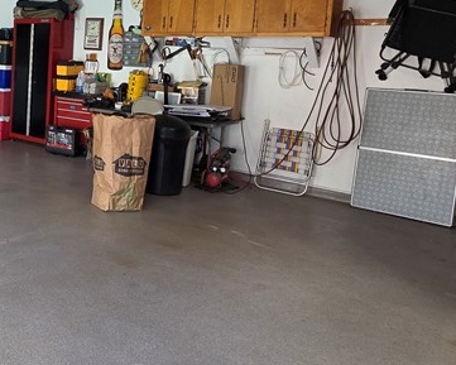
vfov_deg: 40.3
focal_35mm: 36
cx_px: 18
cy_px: 102
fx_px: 486
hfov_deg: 44.1
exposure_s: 1/120
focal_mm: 2.2
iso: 250
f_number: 1.9
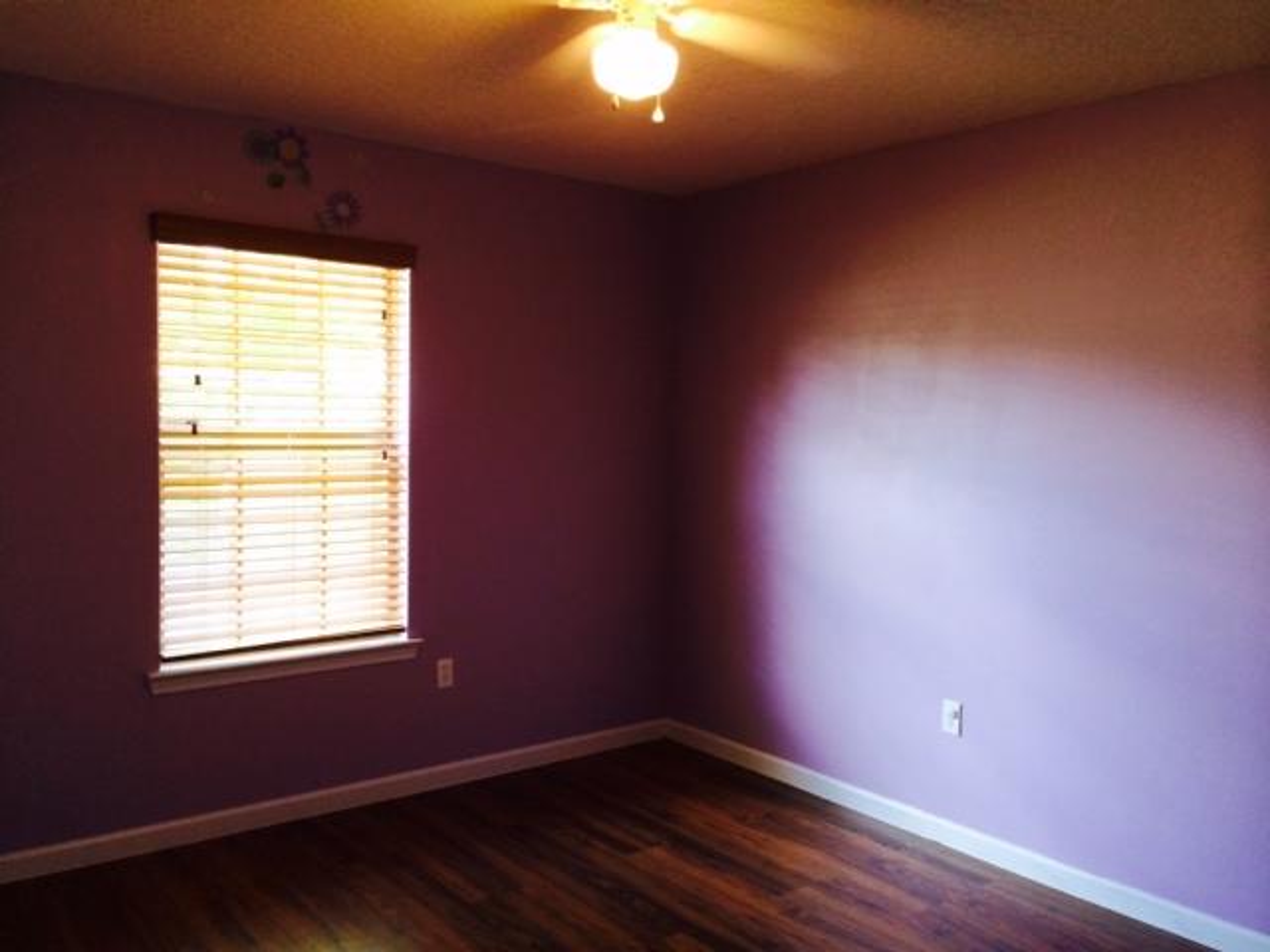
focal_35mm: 30
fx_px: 1101
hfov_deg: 60.0
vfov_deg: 46.8
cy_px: 476
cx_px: 635
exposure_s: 1/30
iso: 100
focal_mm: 4.12
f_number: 2.2
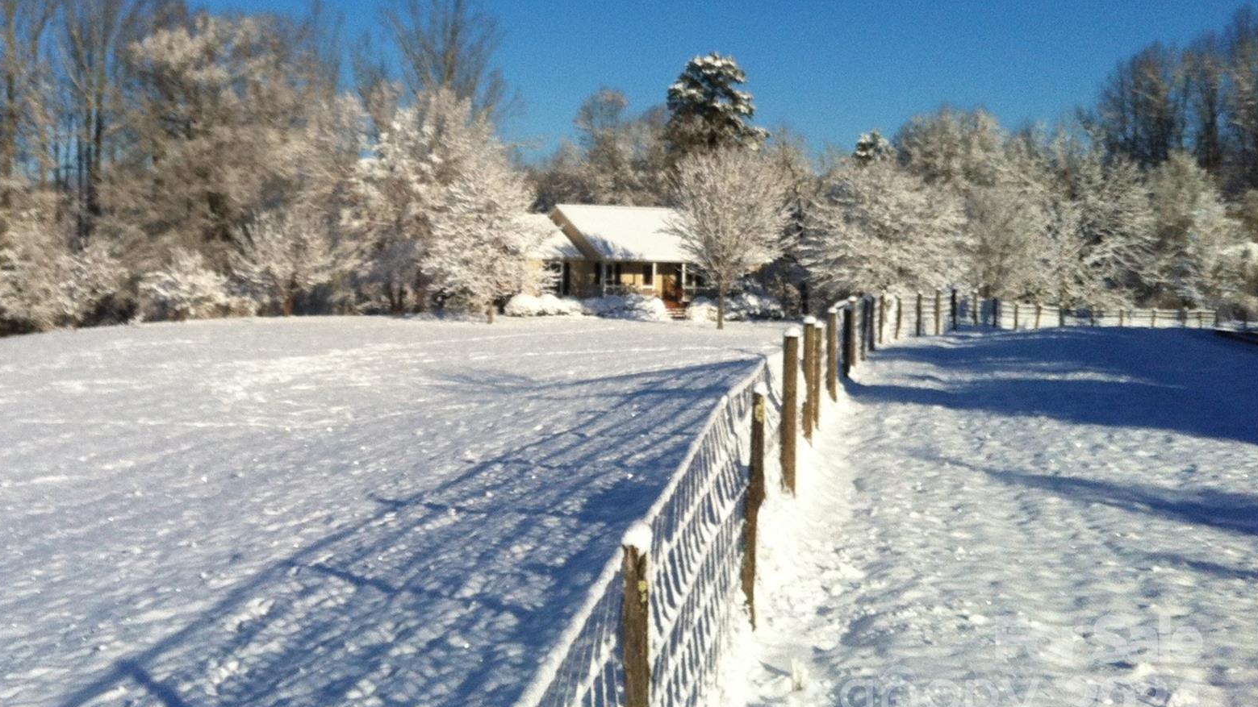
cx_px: 435
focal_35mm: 50
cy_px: 151
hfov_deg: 40.9
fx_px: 1668
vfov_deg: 23.6
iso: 80
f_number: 2.8
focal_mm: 3.85
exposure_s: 1/3016
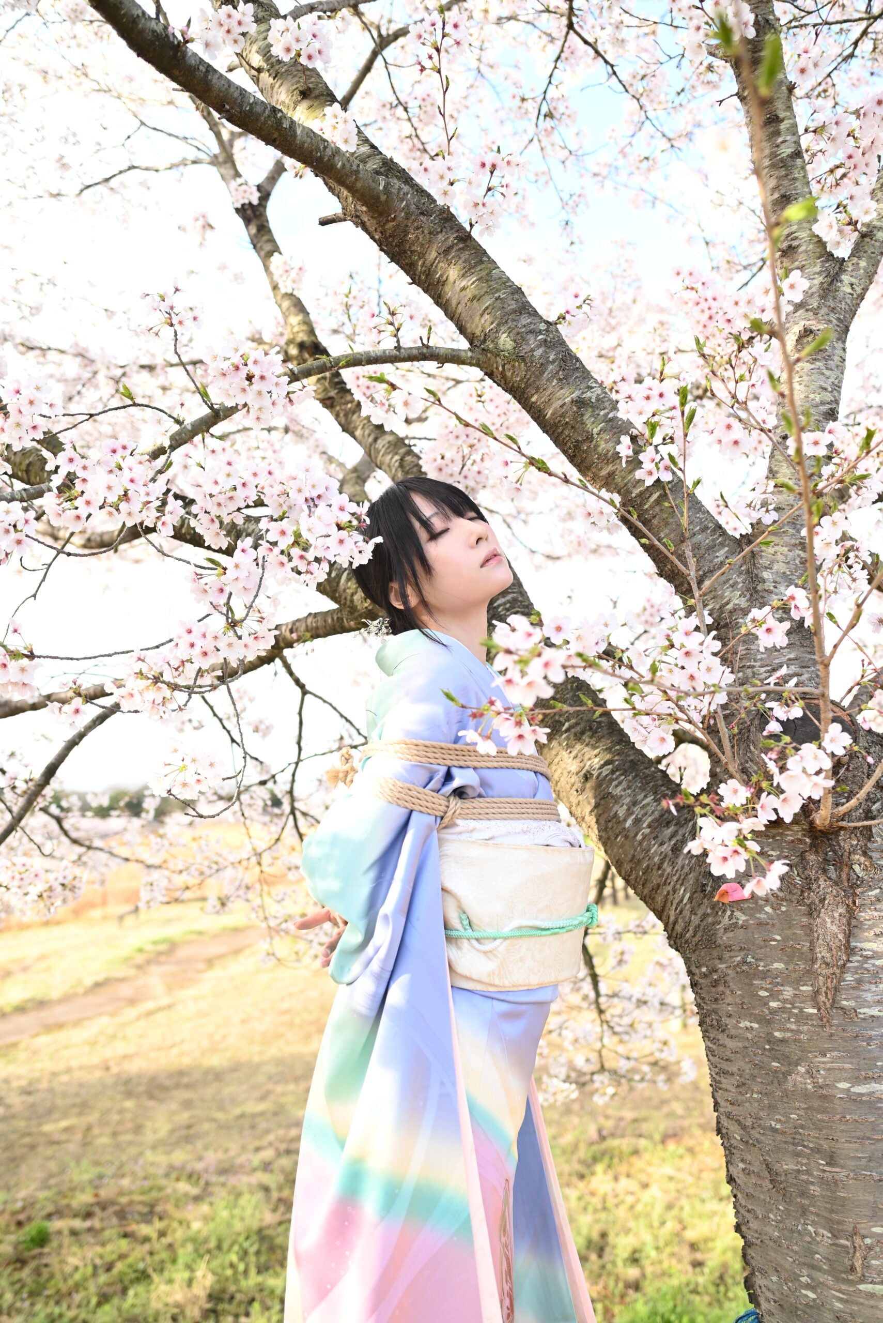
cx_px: 442
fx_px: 882
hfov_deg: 53.2
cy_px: 662
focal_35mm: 24
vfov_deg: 73.7
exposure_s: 1/1600
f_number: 2.5
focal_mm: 24
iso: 800
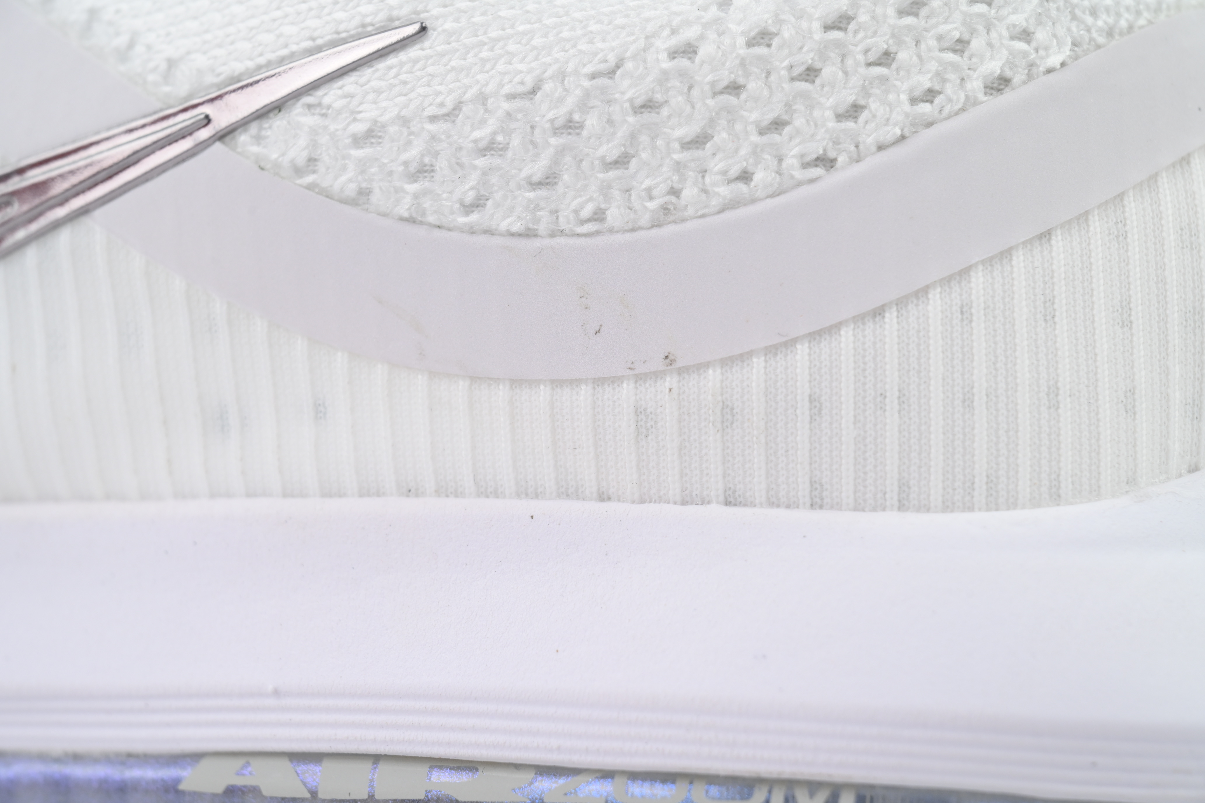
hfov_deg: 17.1
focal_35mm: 120
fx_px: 4016
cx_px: 602
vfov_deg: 11.4
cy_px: 402
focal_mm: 120
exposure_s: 1/100
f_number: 11
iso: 400
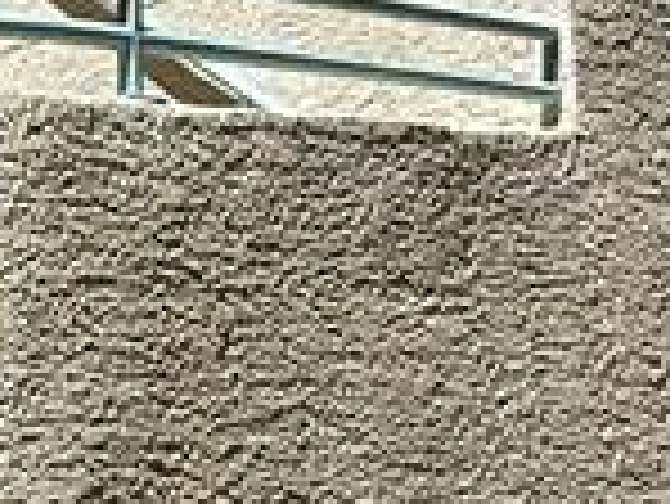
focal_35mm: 96
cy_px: 180
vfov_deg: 15.4
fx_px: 1860
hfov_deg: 19.8
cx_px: 9
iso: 50
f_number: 2.2
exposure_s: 1/2320
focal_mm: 2.22
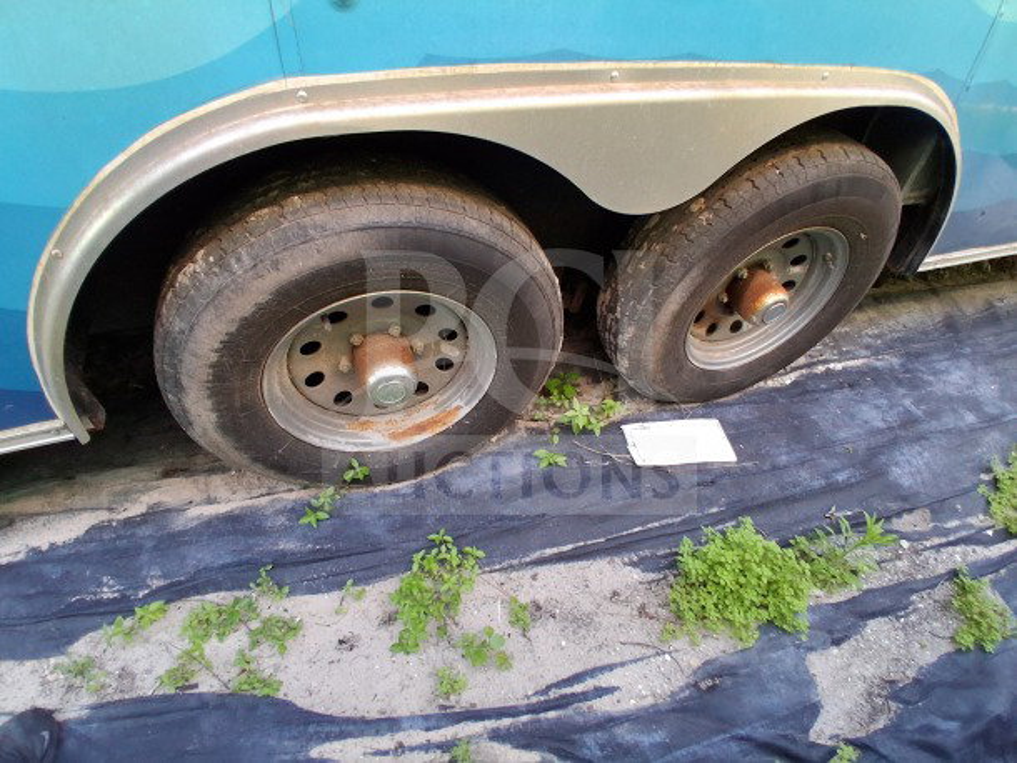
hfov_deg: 91.0
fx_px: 500
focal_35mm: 17
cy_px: 382
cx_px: 508
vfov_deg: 74.8
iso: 100
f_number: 2.2
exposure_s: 1/60
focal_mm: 1.4
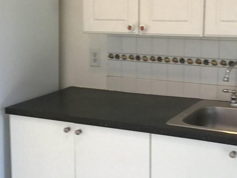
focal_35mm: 65
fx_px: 445
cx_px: 134
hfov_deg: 29.8
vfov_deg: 22.6
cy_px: 72
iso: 32
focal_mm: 3.3
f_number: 2.4
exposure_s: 1/30
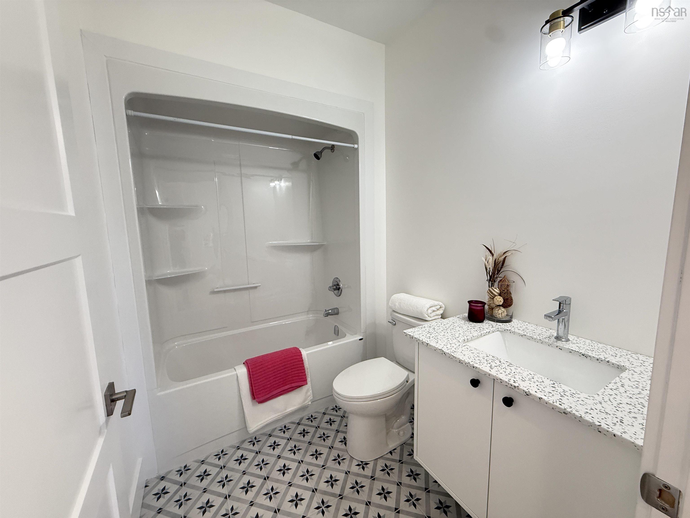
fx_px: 279
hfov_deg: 102.1
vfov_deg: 85.7
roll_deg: +1.3
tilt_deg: -7.2
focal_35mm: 14
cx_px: 345
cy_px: 259
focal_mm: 2.22
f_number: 2.2
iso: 250
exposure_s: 1/120
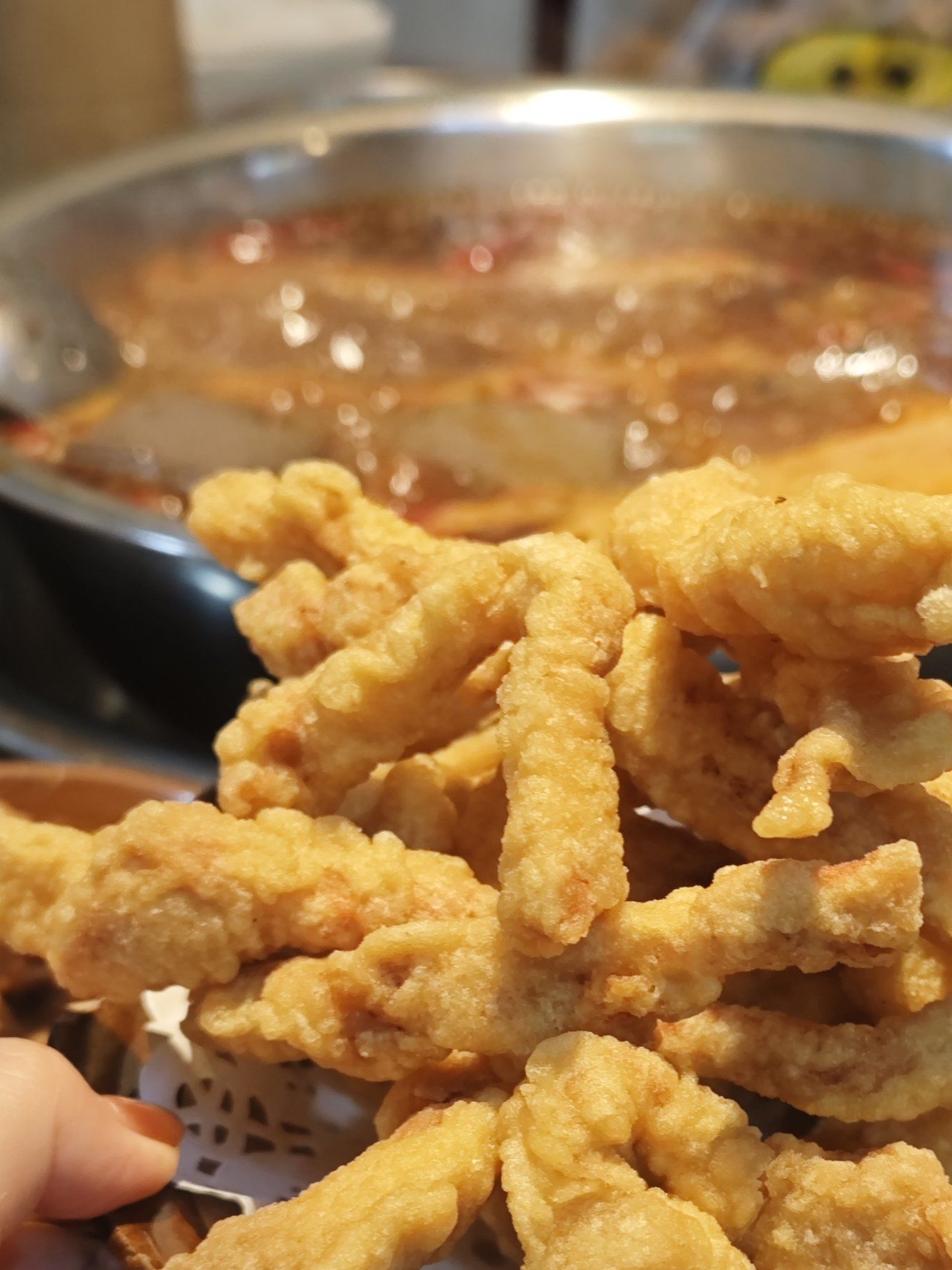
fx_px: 2127
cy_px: 866
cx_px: 632
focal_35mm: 58
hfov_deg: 25.1
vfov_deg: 32.9
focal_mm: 6.55
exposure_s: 1/100
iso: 250
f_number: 1.6
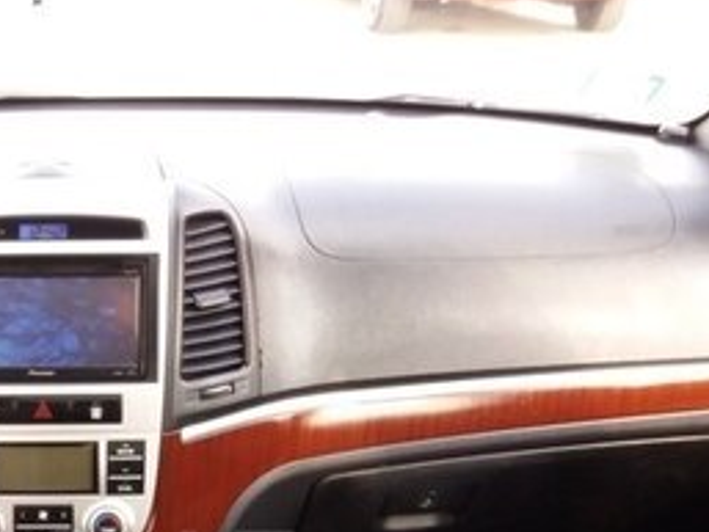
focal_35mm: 72
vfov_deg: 19.7
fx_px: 1475
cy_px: 572
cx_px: 14
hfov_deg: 25.8
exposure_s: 1/100
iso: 125
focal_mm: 3.7
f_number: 1.9
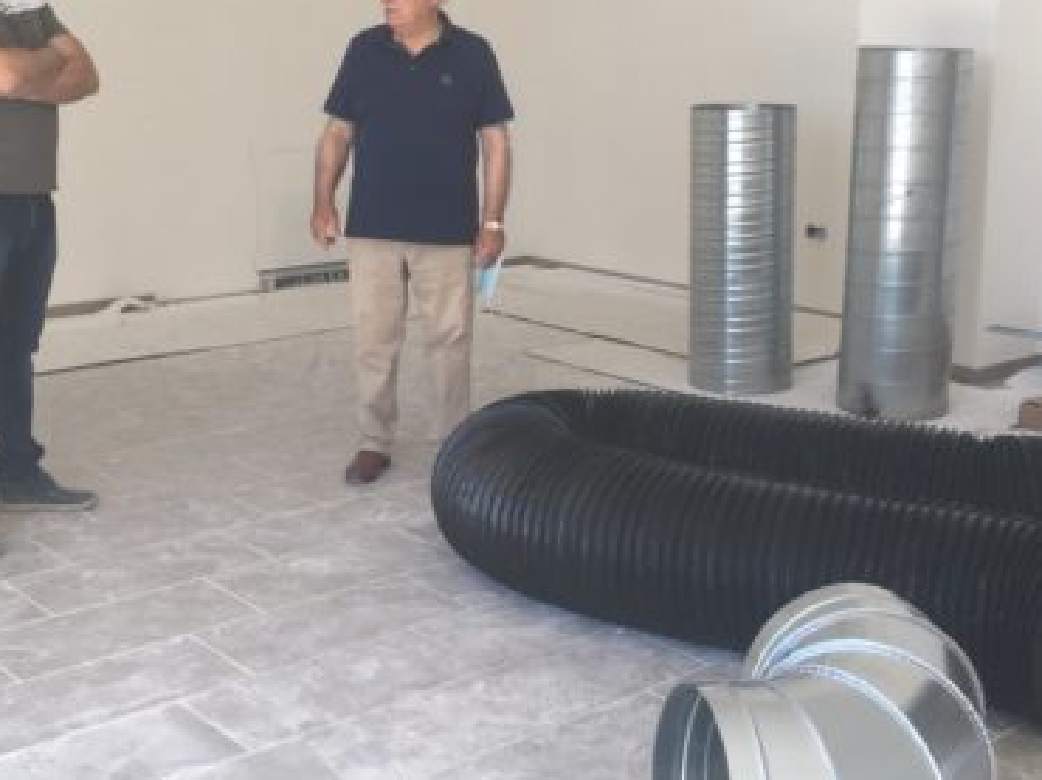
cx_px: 541
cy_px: 284
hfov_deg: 37.5
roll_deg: -0.2
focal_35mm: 51
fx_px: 1534
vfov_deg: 28.4
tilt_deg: -11.3
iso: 25
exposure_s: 1/100
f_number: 2.2
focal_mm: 4.15
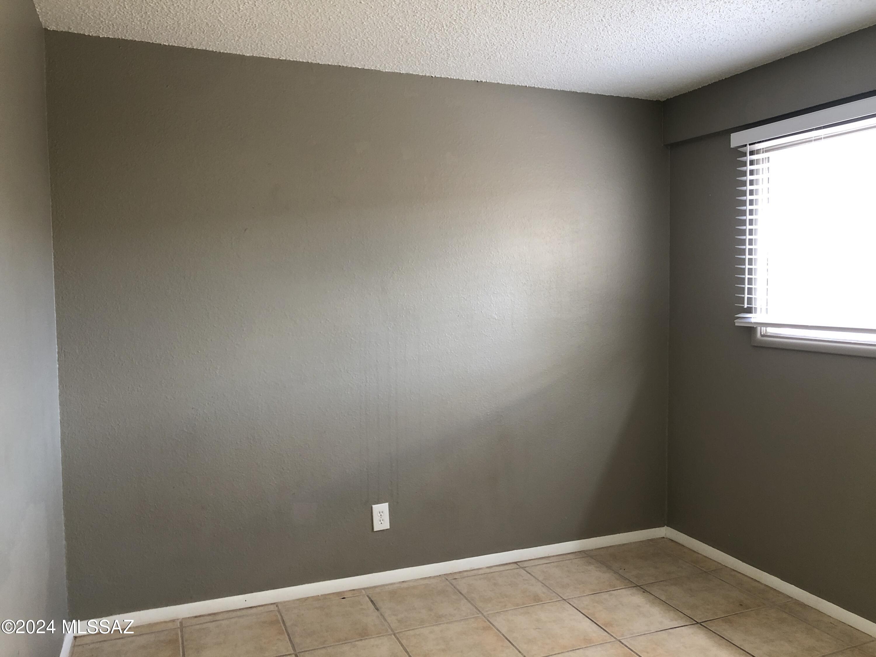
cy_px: 328
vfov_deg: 49.7
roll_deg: +0.7
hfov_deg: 63.4
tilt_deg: -6.6
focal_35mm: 28
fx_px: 709
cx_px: 438
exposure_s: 1/15
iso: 50
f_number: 1.8
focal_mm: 3.99
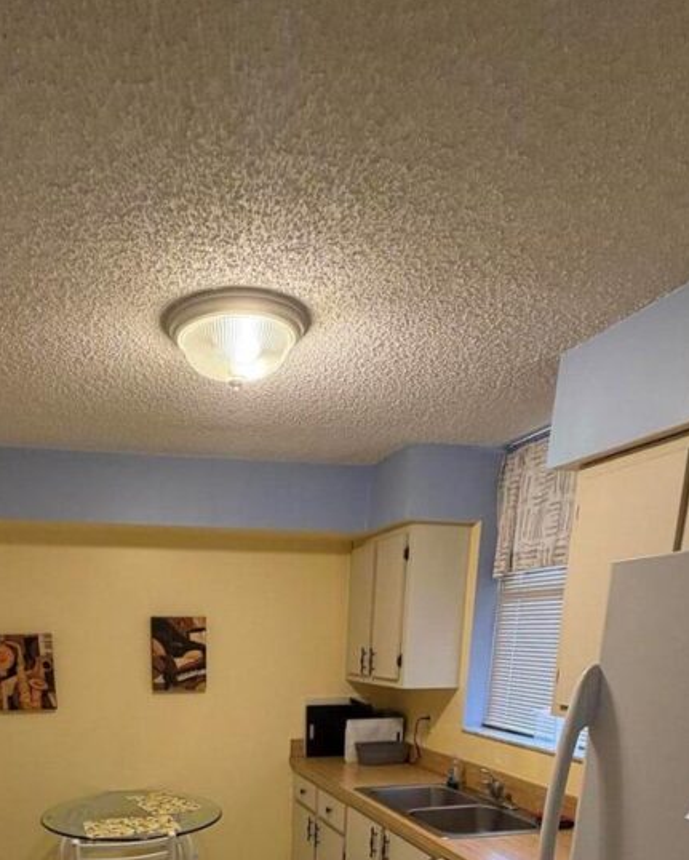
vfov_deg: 55.1
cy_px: 809
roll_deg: +0.1
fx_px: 662
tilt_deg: -12.3
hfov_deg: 53.8
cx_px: 224
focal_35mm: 26
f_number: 2.2
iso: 250
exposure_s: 1/60
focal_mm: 2.22
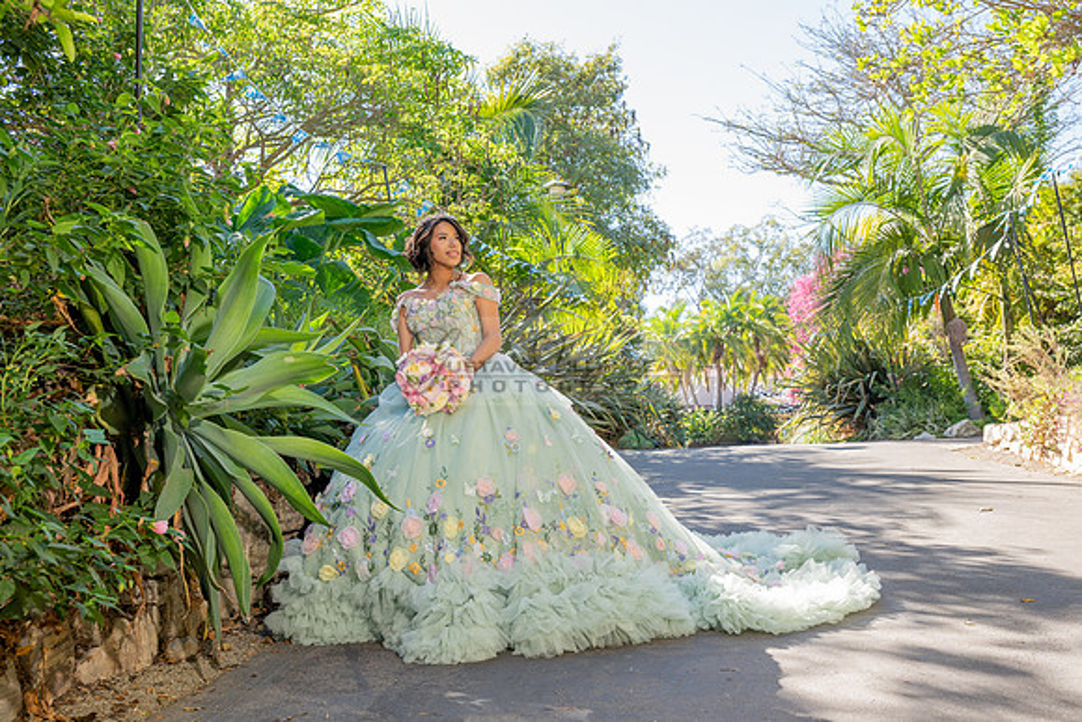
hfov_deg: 51.9
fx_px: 1112
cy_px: 361
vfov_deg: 36.0
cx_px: 541
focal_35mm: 37
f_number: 5
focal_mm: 37
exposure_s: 1/200
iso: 200
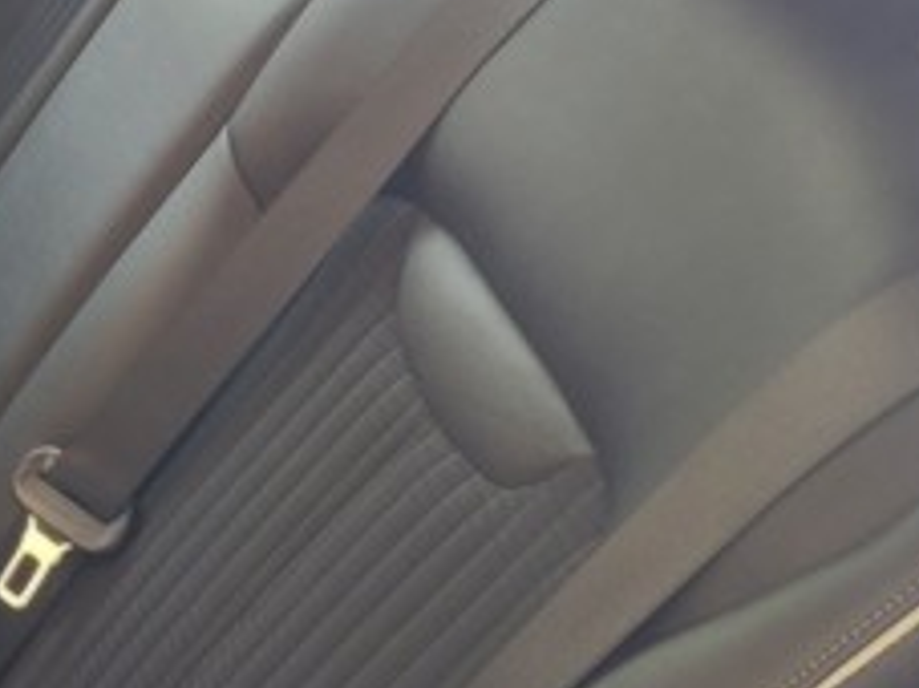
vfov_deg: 16.8
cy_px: 368
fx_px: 2335
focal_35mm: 88
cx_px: -510
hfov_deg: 19.1
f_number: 1.8
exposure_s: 1/50
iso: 400
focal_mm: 5.23
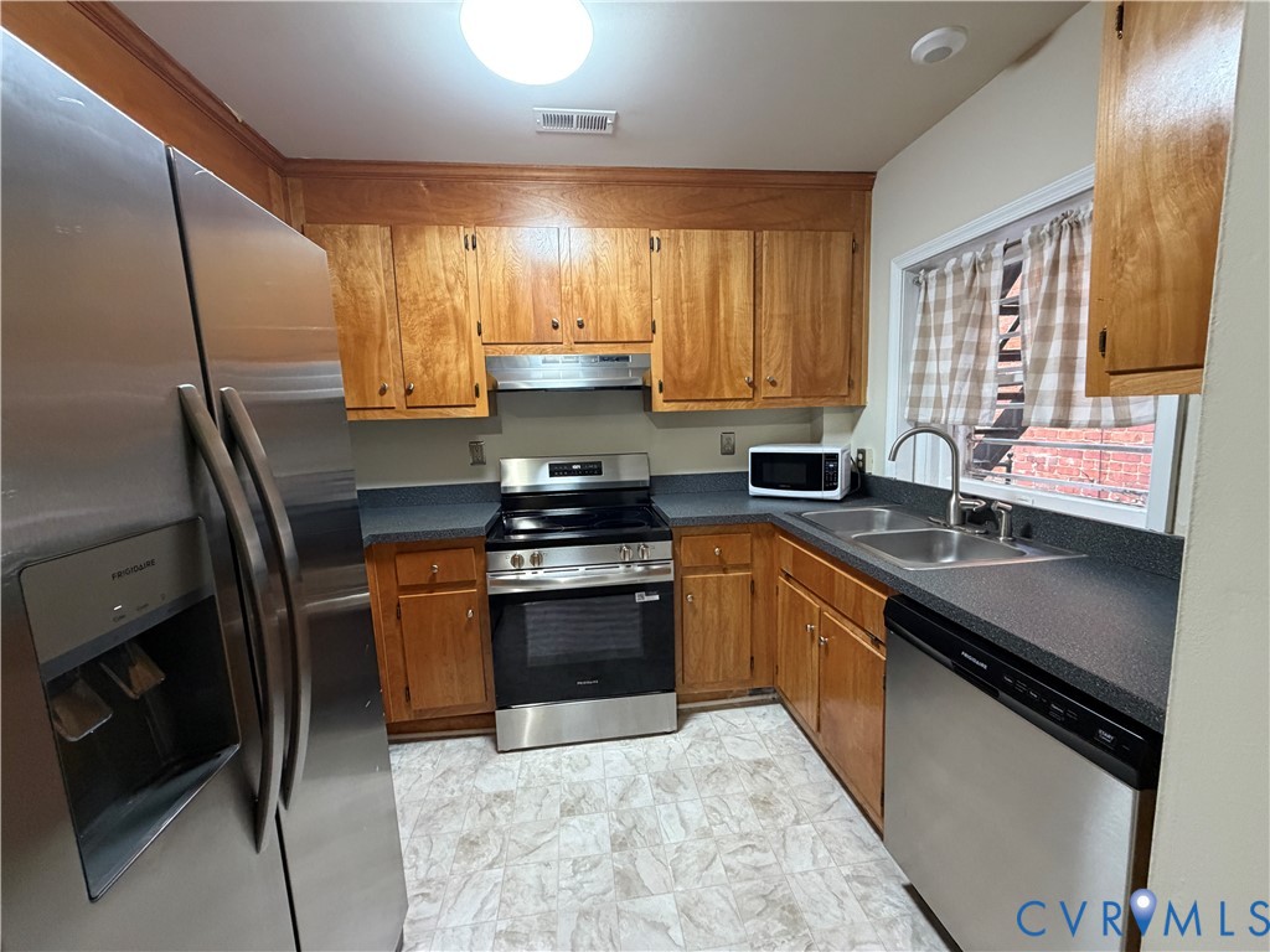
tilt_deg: -7.1
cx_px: 635
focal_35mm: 14
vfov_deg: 85.7
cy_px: 476
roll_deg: +1.5
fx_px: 514
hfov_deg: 102.1
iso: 400
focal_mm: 2.22
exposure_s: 1/60
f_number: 2.2
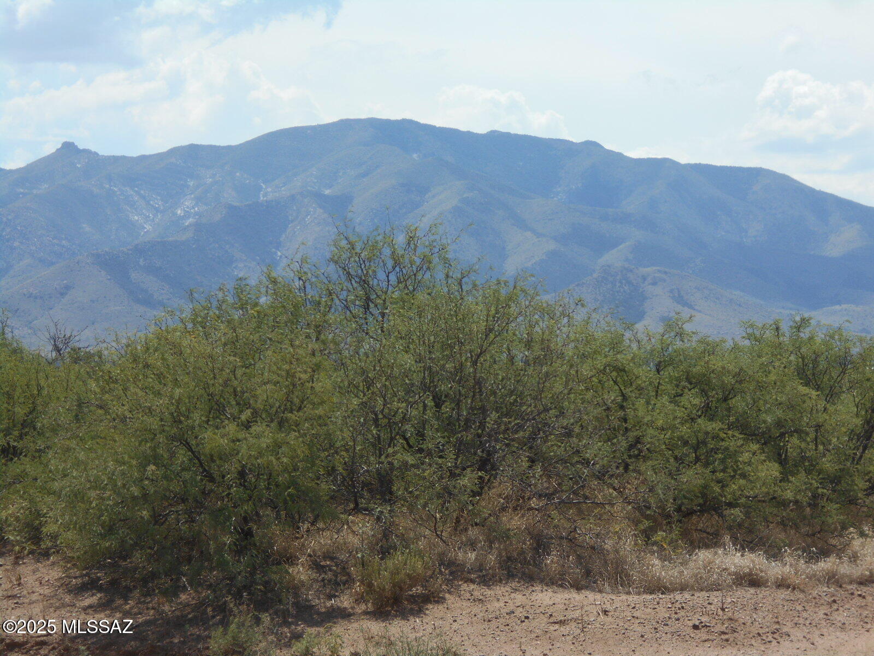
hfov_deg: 15.2
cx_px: 437
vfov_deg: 11.4
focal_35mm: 130
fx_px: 3282
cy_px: 328
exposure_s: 1/400
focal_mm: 23
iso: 80
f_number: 6.5
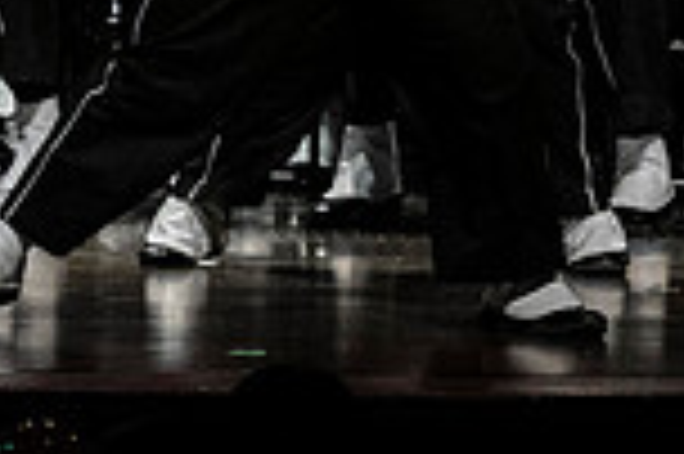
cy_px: -319
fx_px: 15164
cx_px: -86
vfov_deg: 1.7
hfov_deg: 2.6
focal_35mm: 799
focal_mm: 140
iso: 4000
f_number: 4
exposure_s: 1/500
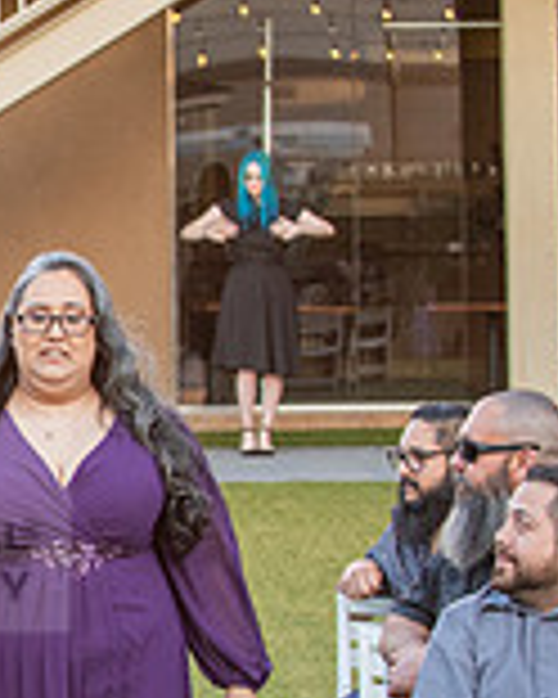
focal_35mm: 246
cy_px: 525
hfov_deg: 6.2
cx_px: -310
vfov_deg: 7.8
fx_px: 5078
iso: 800
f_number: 4
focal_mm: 70
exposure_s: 1/320
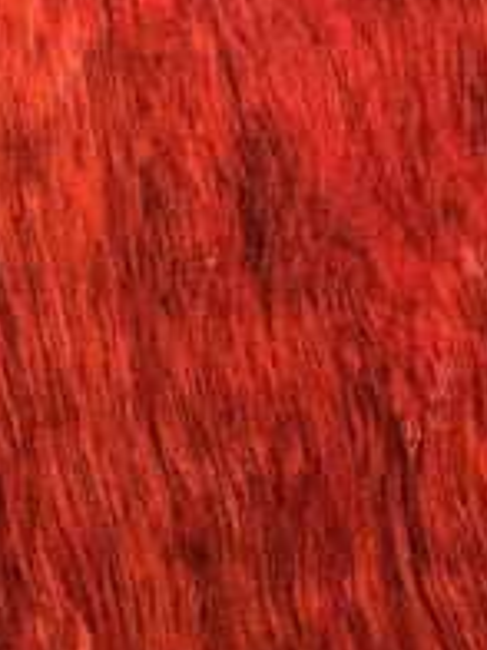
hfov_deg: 18.4
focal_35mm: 79
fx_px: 1482
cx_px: 431
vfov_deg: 24.4
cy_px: 509
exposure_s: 1/50
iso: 64
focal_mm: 3
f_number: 1.8
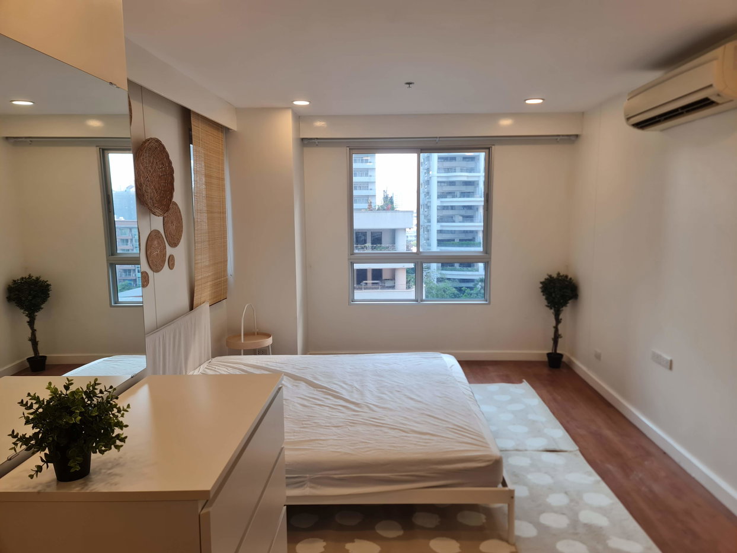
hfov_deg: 69.4
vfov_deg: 54.9
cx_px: 368
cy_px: 276
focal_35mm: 25
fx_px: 532
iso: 50
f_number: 1.8
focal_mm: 7
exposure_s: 1/100
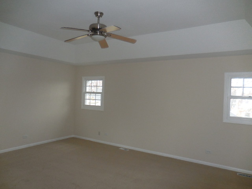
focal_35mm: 25
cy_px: 94
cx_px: 126
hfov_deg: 69.4
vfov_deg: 54.9
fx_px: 182
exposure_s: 1/25
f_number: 3.3
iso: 280
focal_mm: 4.5
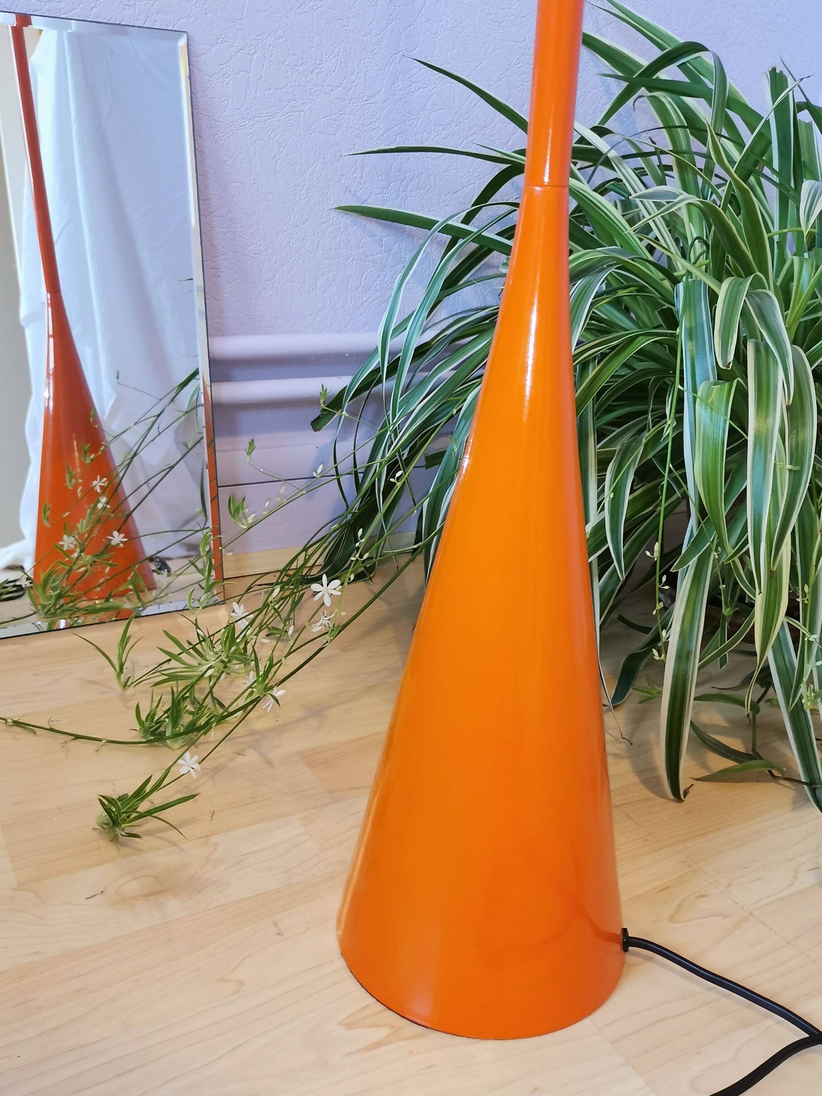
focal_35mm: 32
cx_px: 408
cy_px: 546
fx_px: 1013
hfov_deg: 44.2
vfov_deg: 56.8
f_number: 1.8
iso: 250
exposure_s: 1/50
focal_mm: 5.58
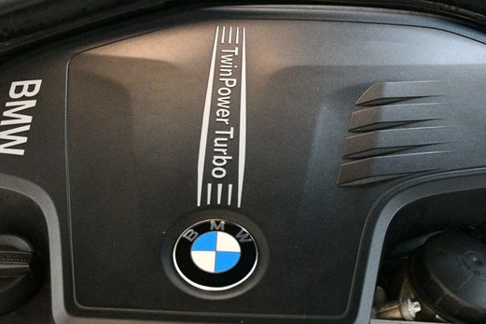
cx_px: 244
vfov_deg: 23.0
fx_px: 796
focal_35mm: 59
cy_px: 191
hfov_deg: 33.9
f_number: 4
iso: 10000
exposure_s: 1/60
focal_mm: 32
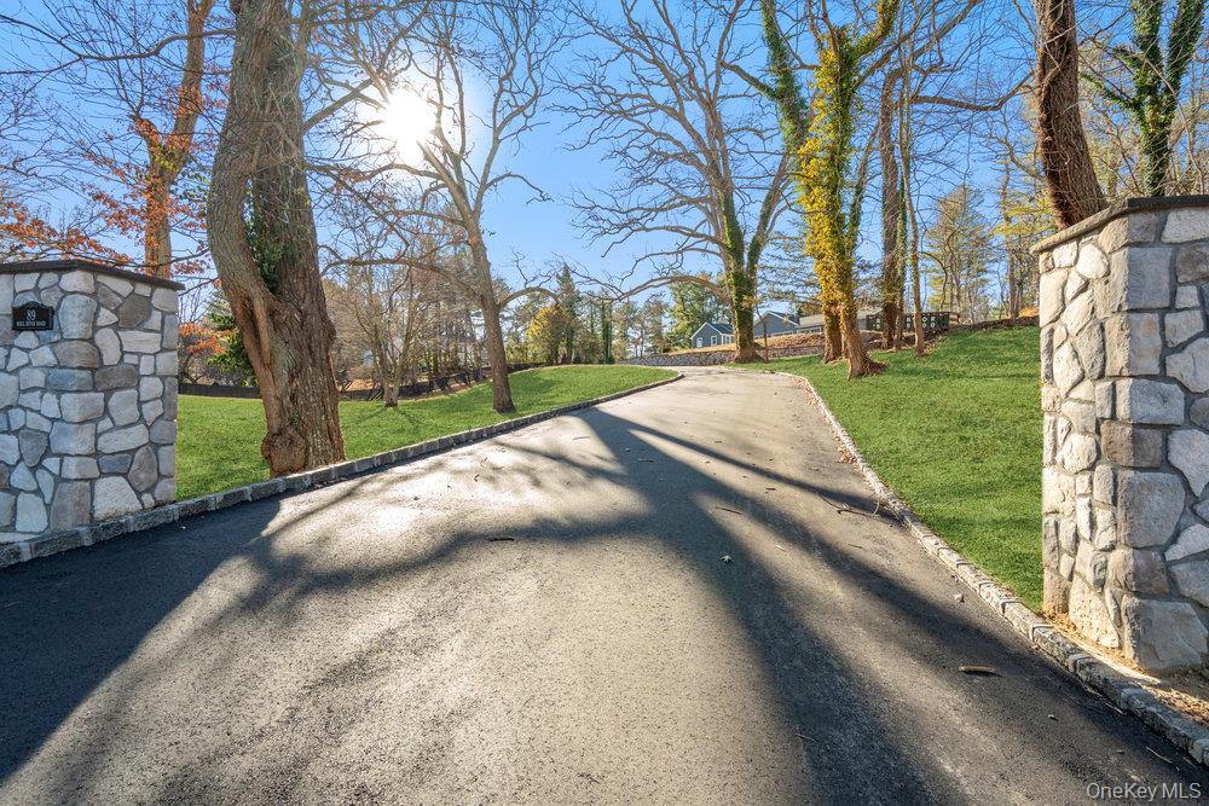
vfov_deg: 73.8
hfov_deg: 96.7
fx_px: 537
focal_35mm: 16
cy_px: 403
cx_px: 604
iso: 2000
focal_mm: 16
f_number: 8
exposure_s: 1/640
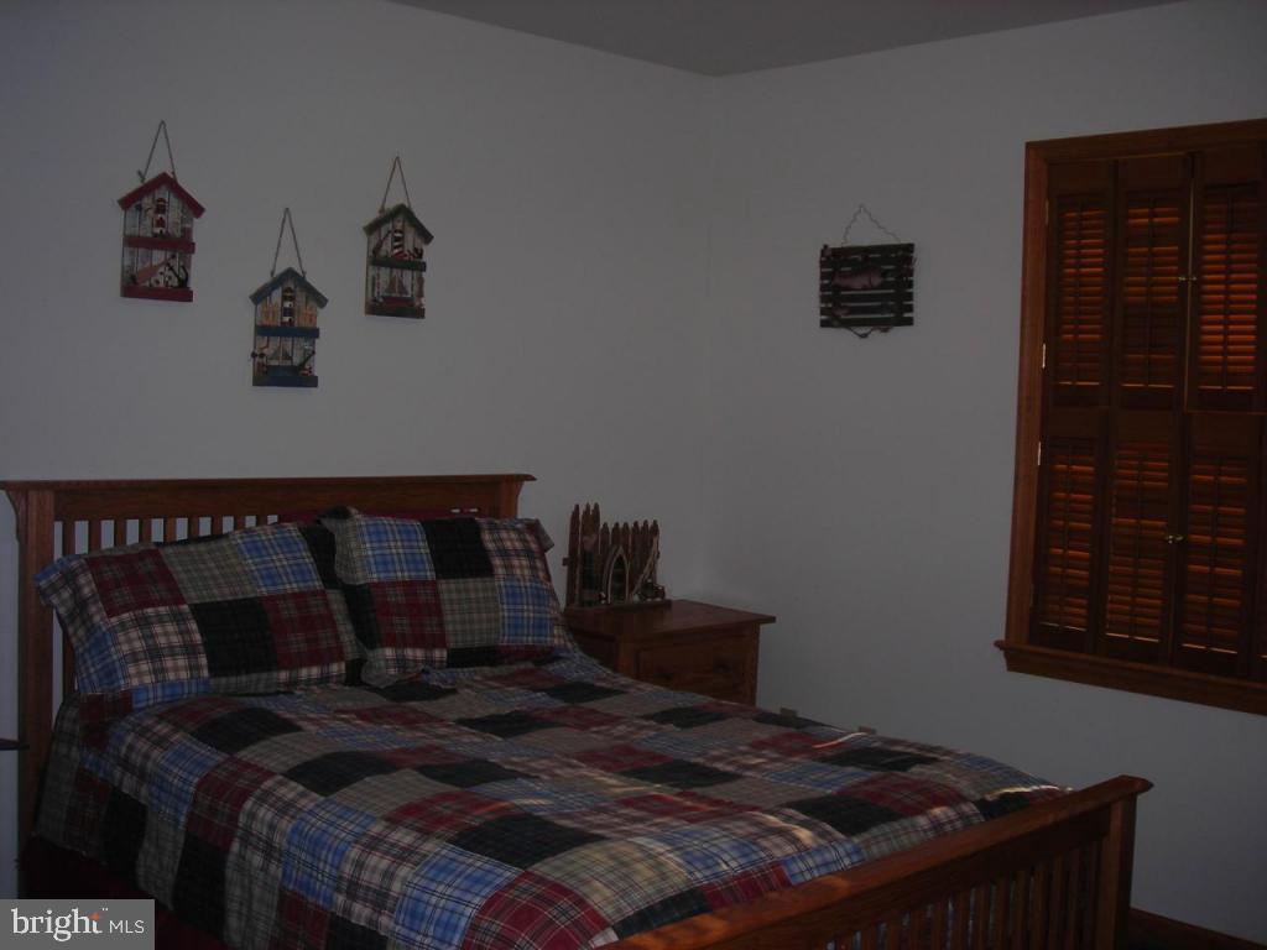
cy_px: 475
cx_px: 634
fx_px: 1391
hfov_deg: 49.0
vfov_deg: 37.7
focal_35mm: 38
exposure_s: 1/60.1
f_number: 3.2
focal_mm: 6.3
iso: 52
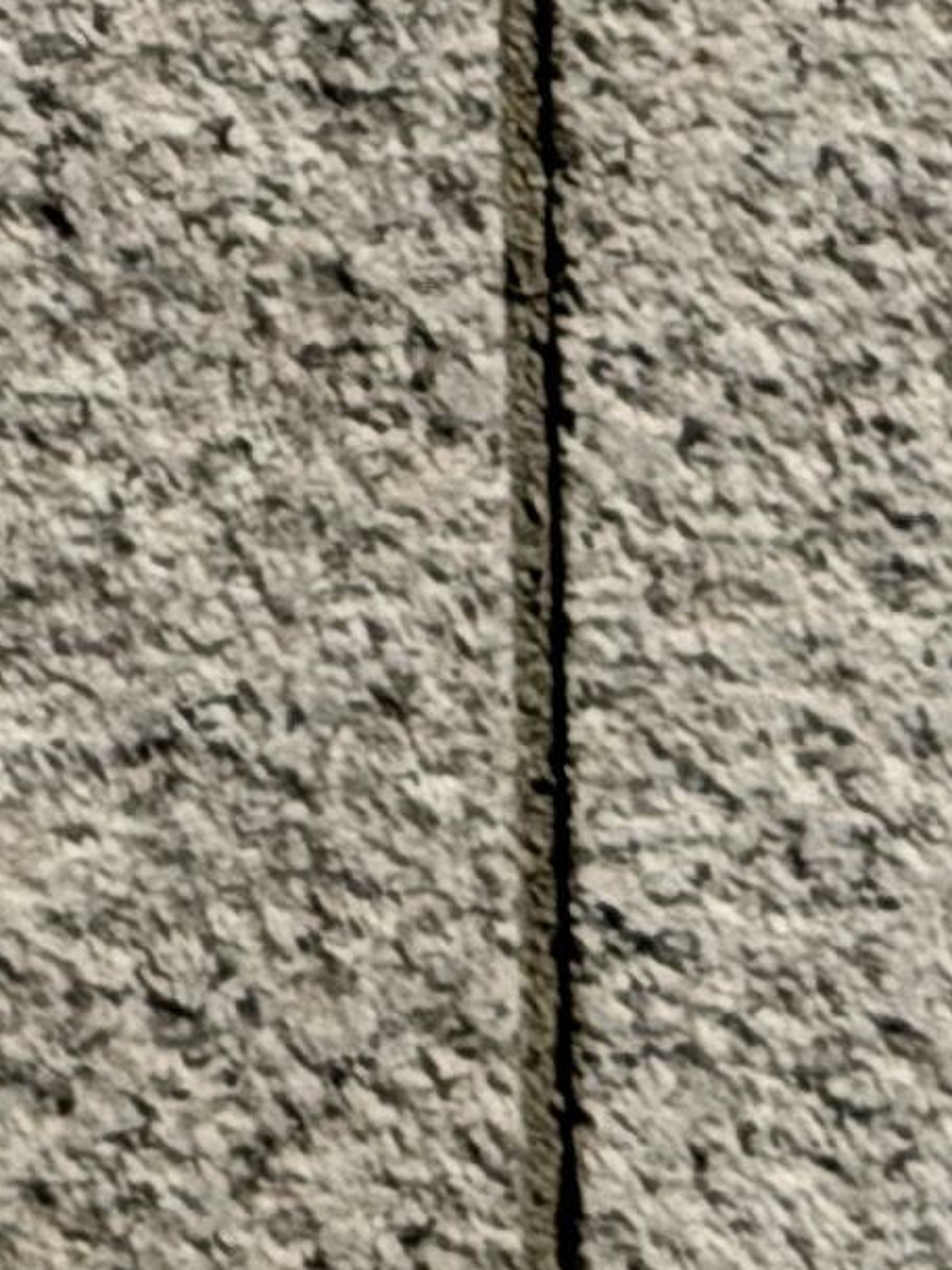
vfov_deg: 5.7
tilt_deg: -89.0
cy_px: -2865
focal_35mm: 318
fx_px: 11661
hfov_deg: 4.5
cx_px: -1619
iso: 80
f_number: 1.78
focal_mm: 6.76
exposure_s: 1/13333
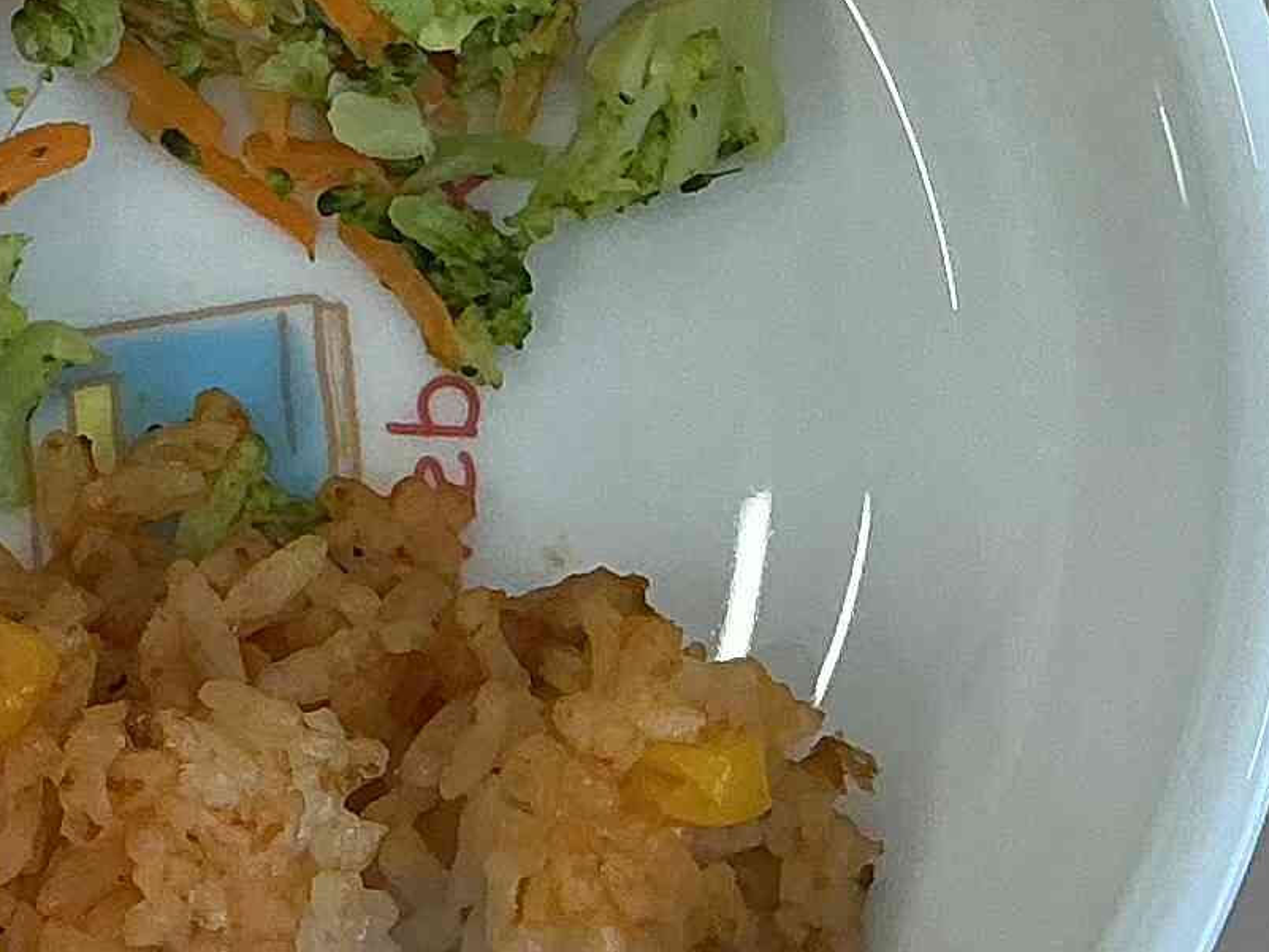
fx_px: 5353
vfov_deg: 10.0
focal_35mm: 146
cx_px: 772
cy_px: -276
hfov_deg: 13.5
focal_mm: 3
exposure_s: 1/120
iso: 40
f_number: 1.8
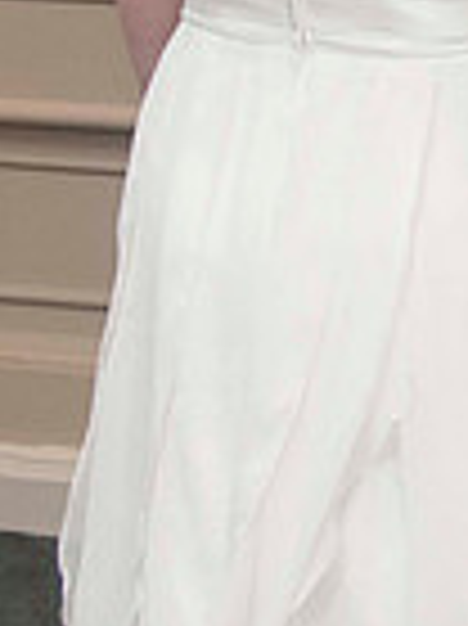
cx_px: 904
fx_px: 3033
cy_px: -232
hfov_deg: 8.4
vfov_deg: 11.4
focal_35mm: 168
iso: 800
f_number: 5.6
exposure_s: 1/60
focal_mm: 28
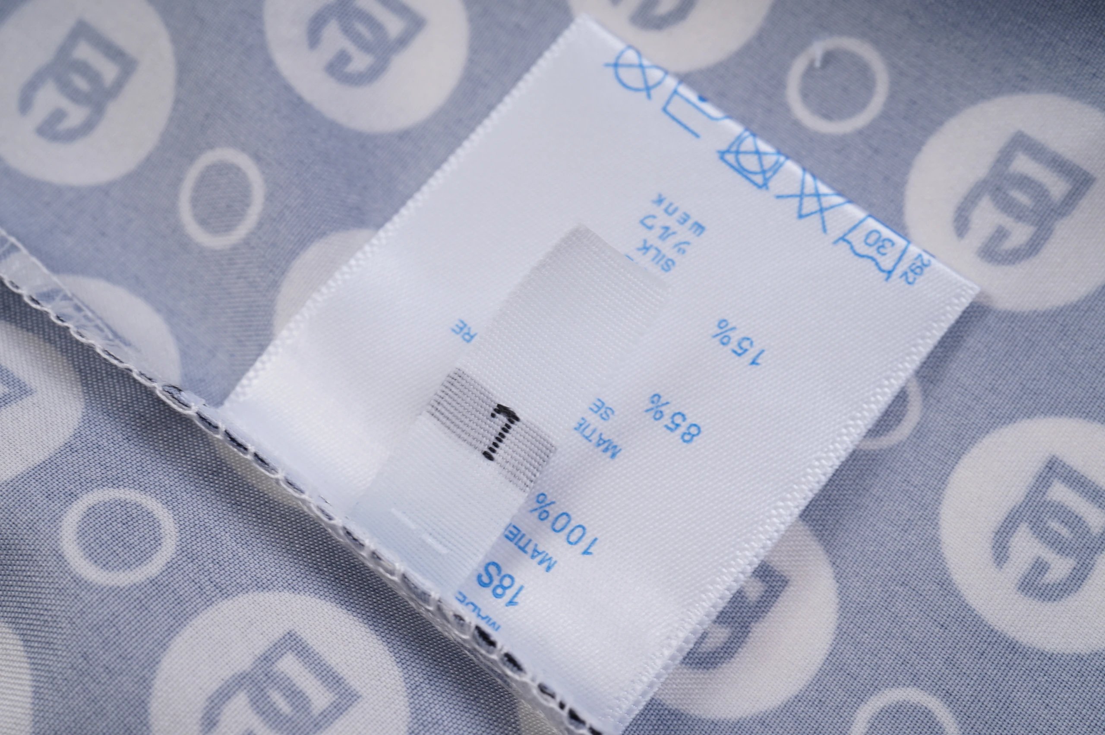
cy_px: 368
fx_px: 1533
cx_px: 552
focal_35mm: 50
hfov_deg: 39.6
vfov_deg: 26.9
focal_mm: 50
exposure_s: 1/100
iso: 125
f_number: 10
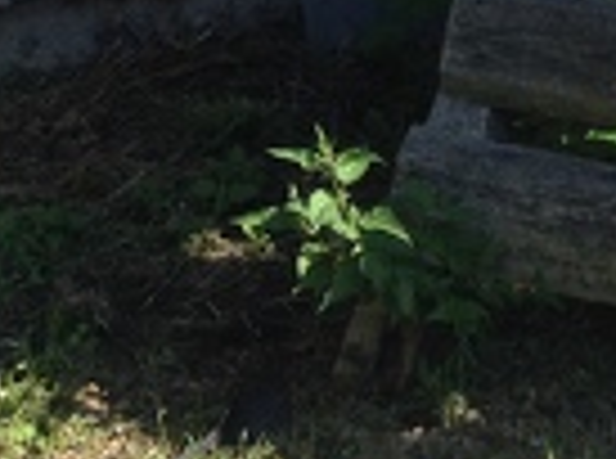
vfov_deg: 9.6
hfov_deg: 13.6
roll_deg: +1.4
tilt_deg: -9.8
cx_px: 427
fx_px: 2574
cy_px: -423
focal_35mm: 145
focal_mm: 4.12
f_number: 2.4
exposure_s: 1/497
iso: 50
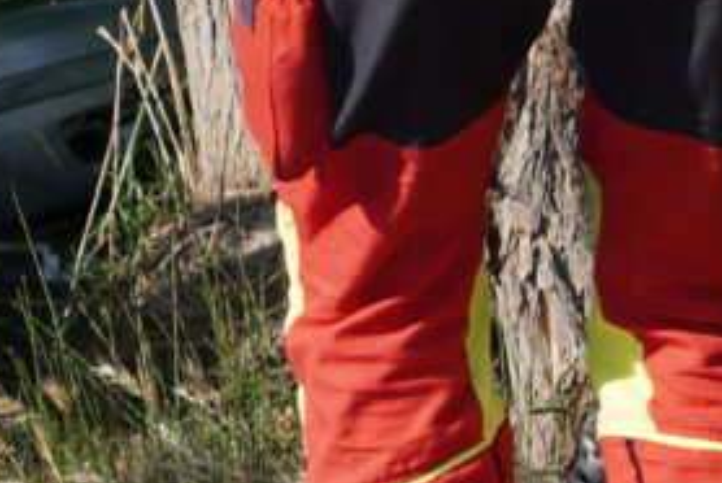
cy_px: 303
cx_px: -745
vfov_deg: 3.6
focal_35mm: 379
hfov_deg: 5.3
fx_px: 7615
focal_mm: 55
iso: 100
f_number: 6.3
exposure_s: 1/320
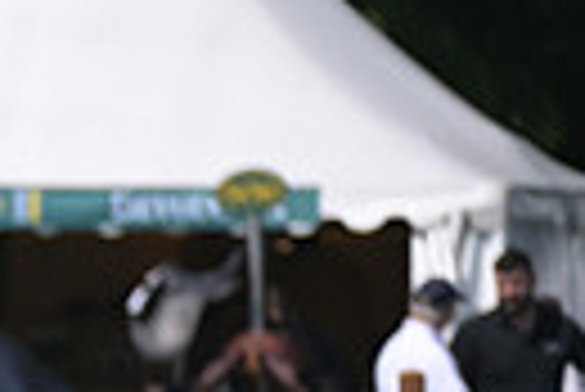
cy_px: 304
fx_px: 26110
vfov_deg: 0.9
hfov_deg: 1.3
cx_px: -612
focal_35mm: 1605
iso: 160
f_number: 5
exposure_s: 1/1250
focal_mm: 360
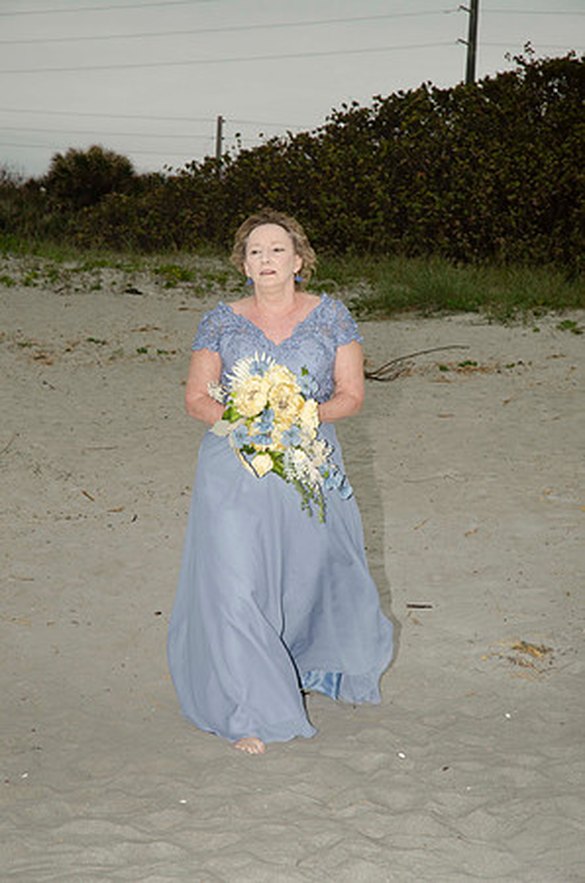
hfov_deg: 13.0
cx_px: 292
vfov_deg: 19.5
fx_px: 2571
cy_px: 442
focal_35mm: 105
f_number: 7.1
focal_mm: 70
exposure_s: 1/250
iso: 200
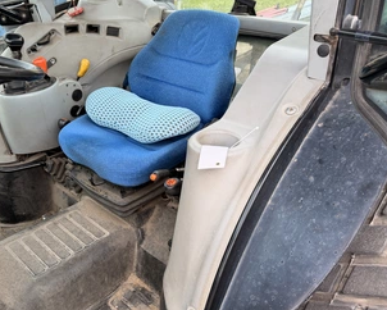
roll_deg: +1.6
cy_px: 167
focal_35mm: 31
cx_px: 138
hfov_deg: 56.3
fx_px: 355
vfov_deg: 47.1
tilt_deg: -29.0
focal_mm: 6.76
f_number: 1.78
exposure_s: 1/547
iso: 100
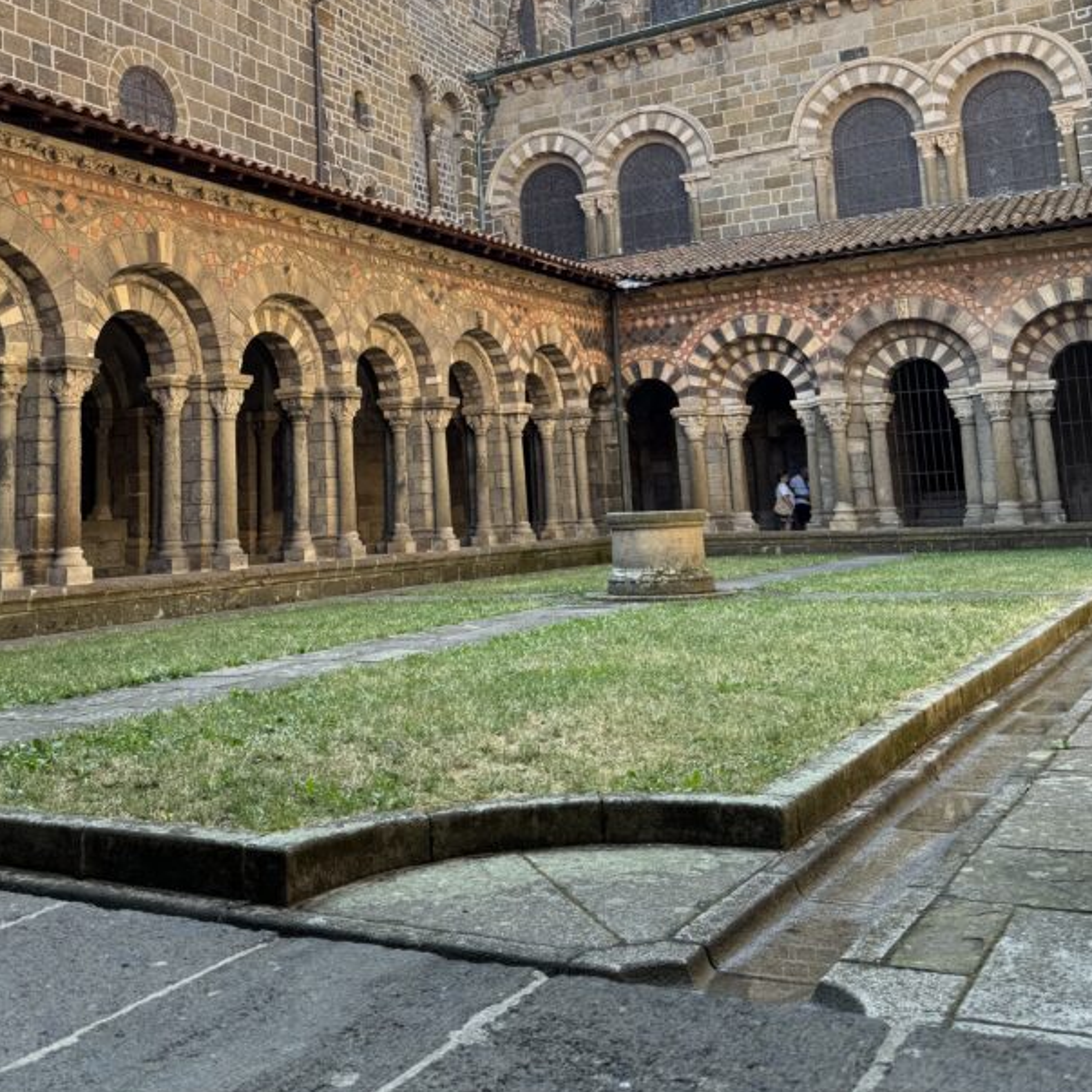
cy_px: 335
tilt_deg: +9.9
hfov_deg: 45.8
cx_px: 433
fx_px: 1285
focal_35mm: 36
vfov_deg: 45.1
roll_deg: +2.8
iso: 80
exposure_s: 1/280
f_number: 1.78
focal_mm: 6.76
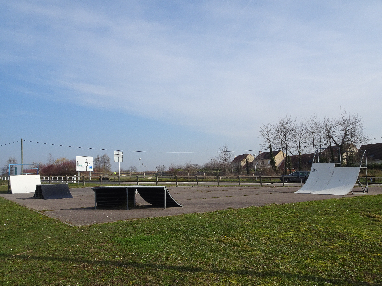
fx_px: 298
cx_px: 191
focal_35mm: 27
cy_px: 143
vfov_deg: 51.4
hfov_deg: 65.3
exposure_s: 1/1000
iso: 80
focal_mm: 4.6
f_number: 3.5
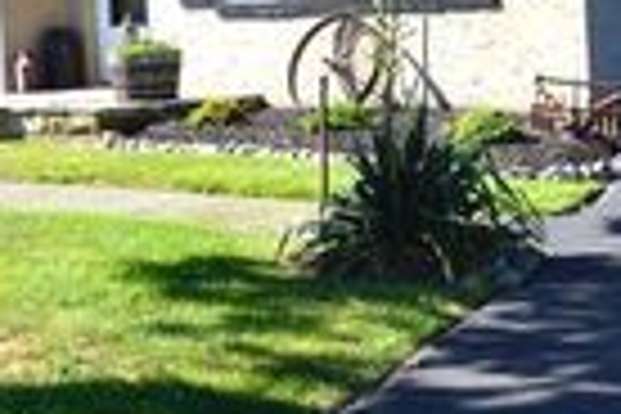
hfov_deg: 20.2
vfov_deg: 13.9
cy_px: 74
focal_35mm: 98
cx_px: 608
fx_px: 1690
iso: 400
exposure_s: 1/250
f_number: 10
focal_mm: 18
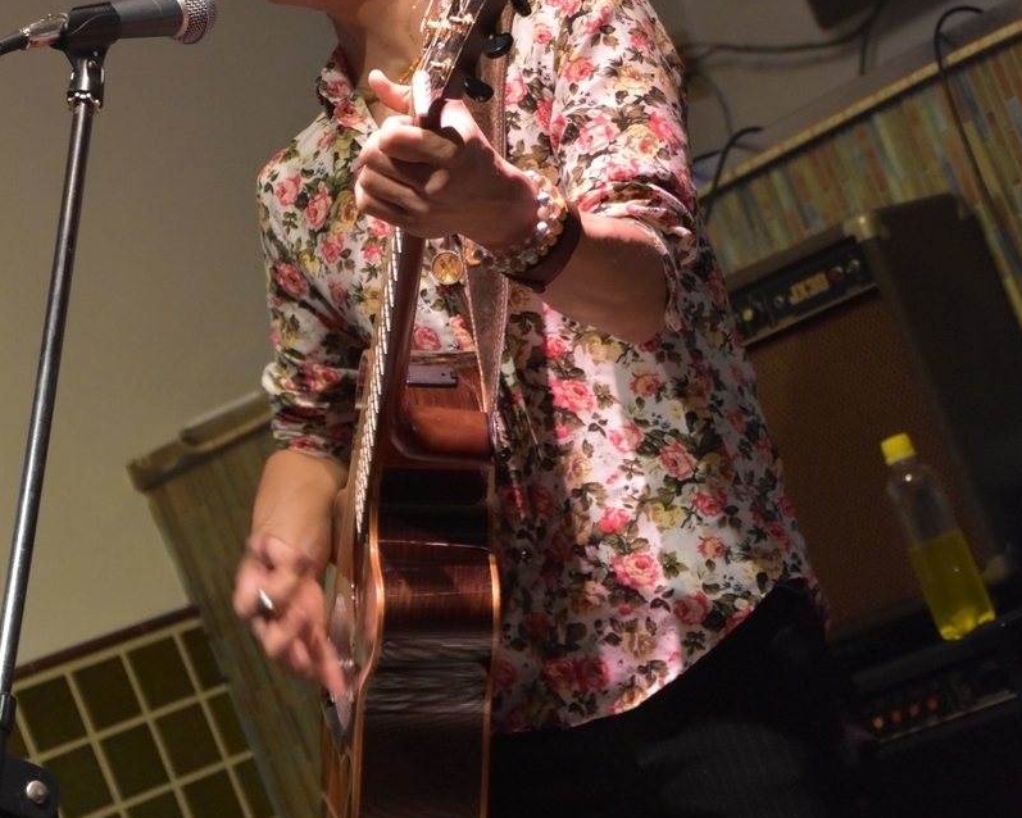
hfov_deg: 15.6
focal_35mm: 123
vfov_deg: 12.5
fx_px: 3721
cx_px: 513
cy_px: 414
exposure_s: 1/60
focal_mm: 58
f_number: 5
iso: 2500
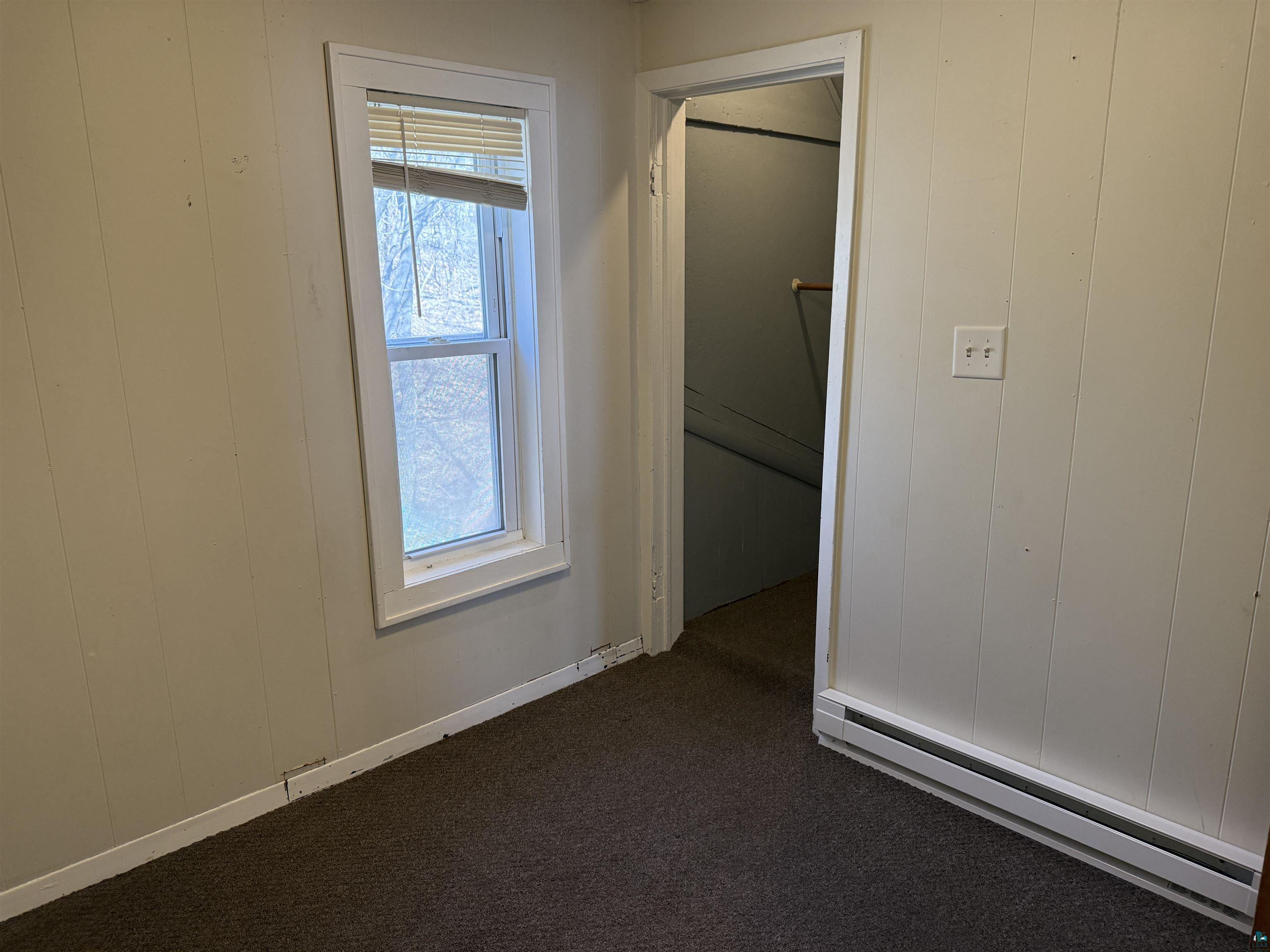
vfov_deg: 56.8
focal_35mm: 24
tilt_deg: -13.7
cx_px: 635
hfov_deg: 71.6
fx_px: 881
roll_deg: +1.8
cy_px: 476
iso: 200
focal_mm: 6.76
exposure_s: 1/113
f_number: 1.78
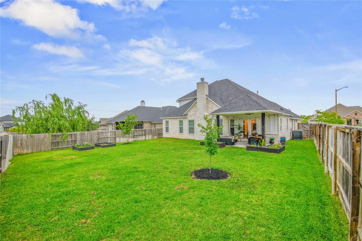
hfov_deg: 100.4
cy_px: 120
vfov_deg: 77.3
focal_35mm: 15
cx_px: 181
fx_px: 151
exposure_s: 1/160
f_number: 7.1
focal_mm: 15
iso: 100
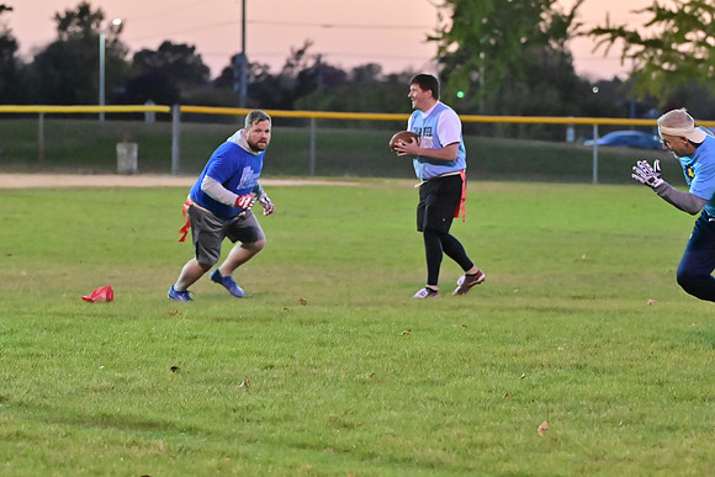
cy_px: 238
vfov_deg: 7.3
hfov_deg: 11.0
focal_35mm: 187
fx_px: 3715
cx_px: 358
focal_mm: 125
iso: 6400
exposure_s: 1/500
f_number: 4
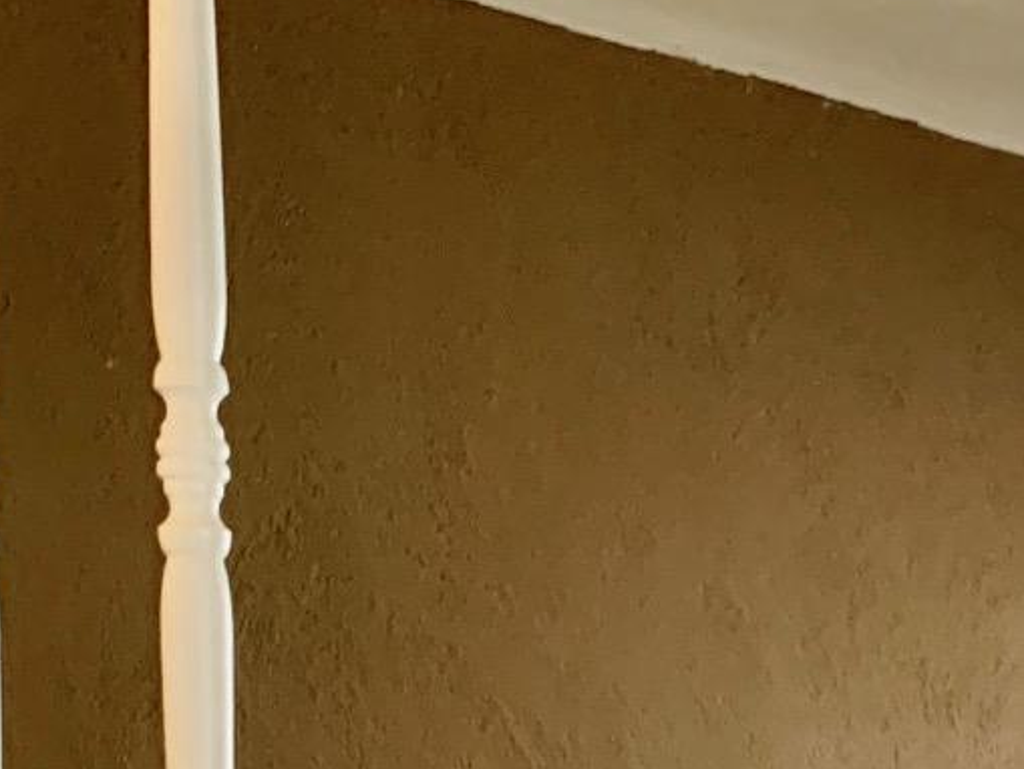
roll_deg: -1.9
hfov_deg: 17.3
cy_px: 1264
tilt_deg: -8.6
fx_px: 3048
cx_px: 1497
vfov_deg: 13.3
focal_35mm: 103
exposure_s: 1/40
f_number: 1.8
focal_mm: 4.25
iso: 320
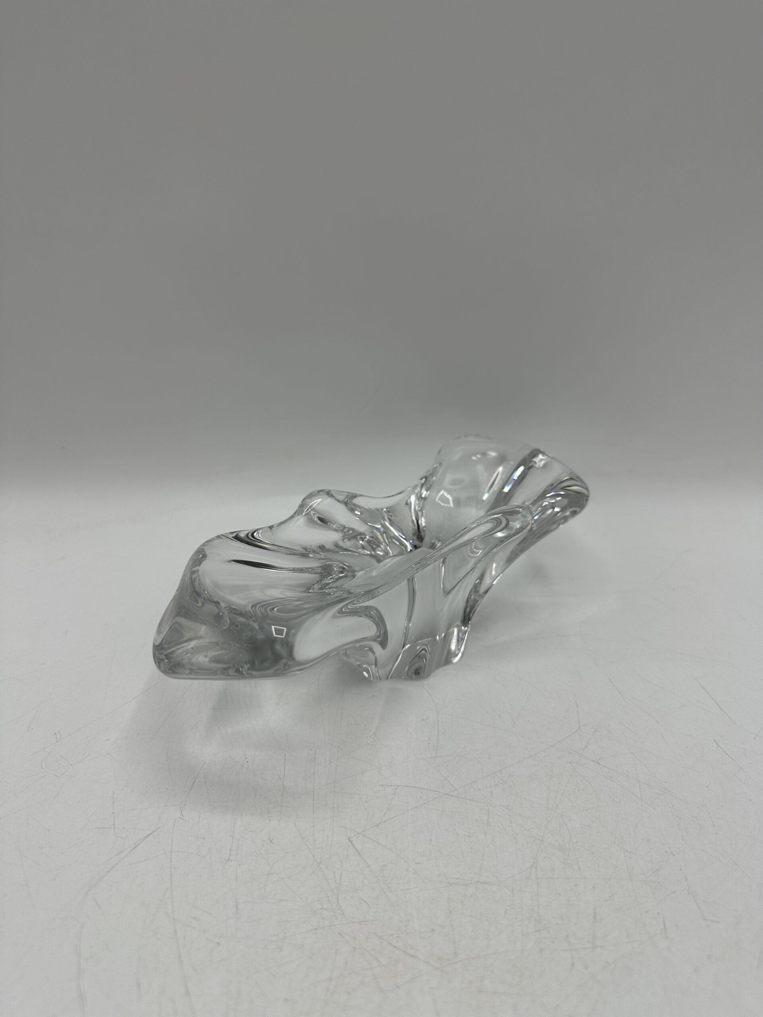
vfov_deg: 71.6
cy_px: 508
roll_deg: +0.5
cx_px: 382
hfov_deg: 56.8
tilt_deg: -25.7
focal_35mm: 24
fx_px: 705
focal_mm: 6.86
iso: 80
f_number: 1.78
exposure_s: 1/3058
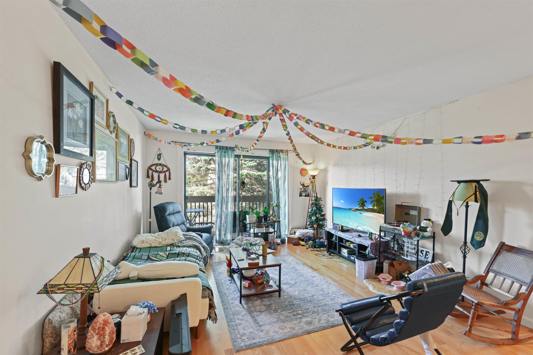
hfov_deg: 104.3
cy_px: 178
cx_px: 266
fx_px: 207
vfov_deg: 81.2
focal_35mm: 14
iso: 1000
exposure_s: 1
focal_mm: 14
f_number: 14
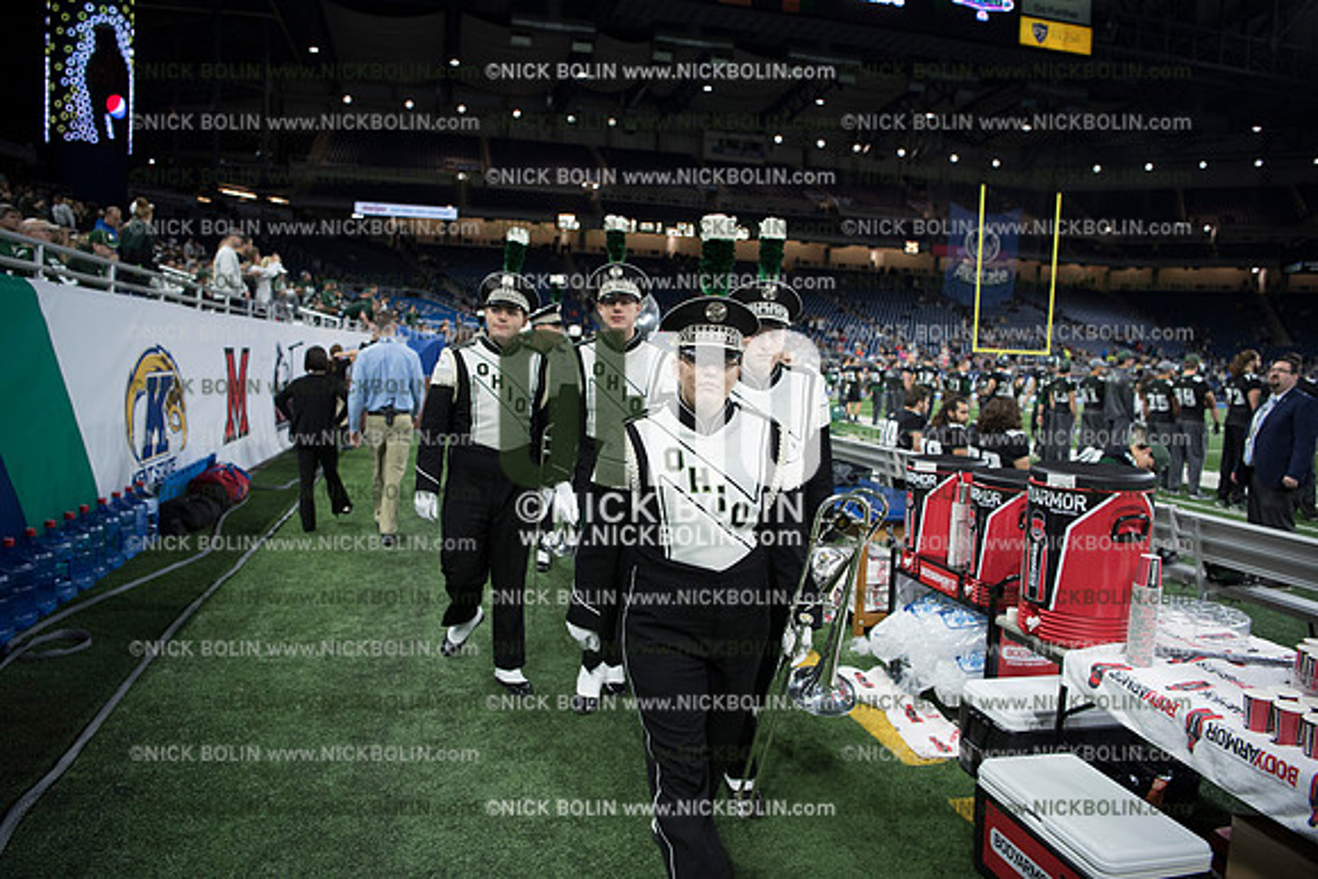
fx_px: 879
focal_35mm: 24
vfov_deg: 53.2
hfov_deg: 73.7
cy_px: 440
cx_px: 659
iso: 1250
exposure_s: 1/800
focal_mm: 24
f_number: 2.8
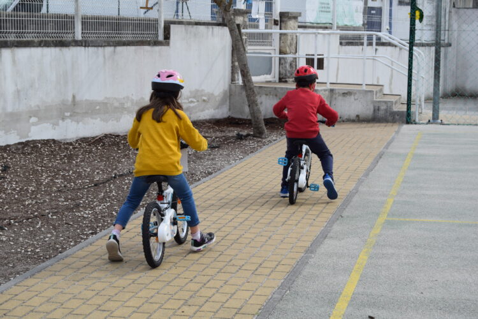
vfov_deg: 16.6
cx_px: 239
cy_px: 160
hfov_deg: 24.6
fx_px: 1095
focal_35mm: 82
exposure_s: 1/250
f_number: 8
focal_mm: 55
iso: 200
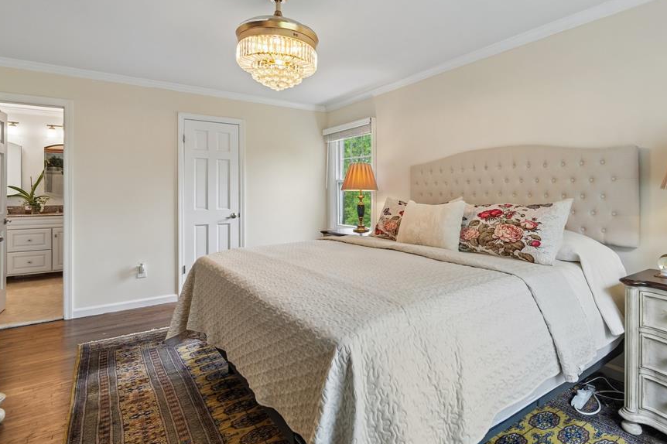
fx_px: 352
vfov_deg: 64.3
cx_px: 364
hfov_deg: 86.7
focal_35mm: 19
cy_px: 194
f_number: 8
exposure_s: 1/25
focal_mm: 16
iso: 400
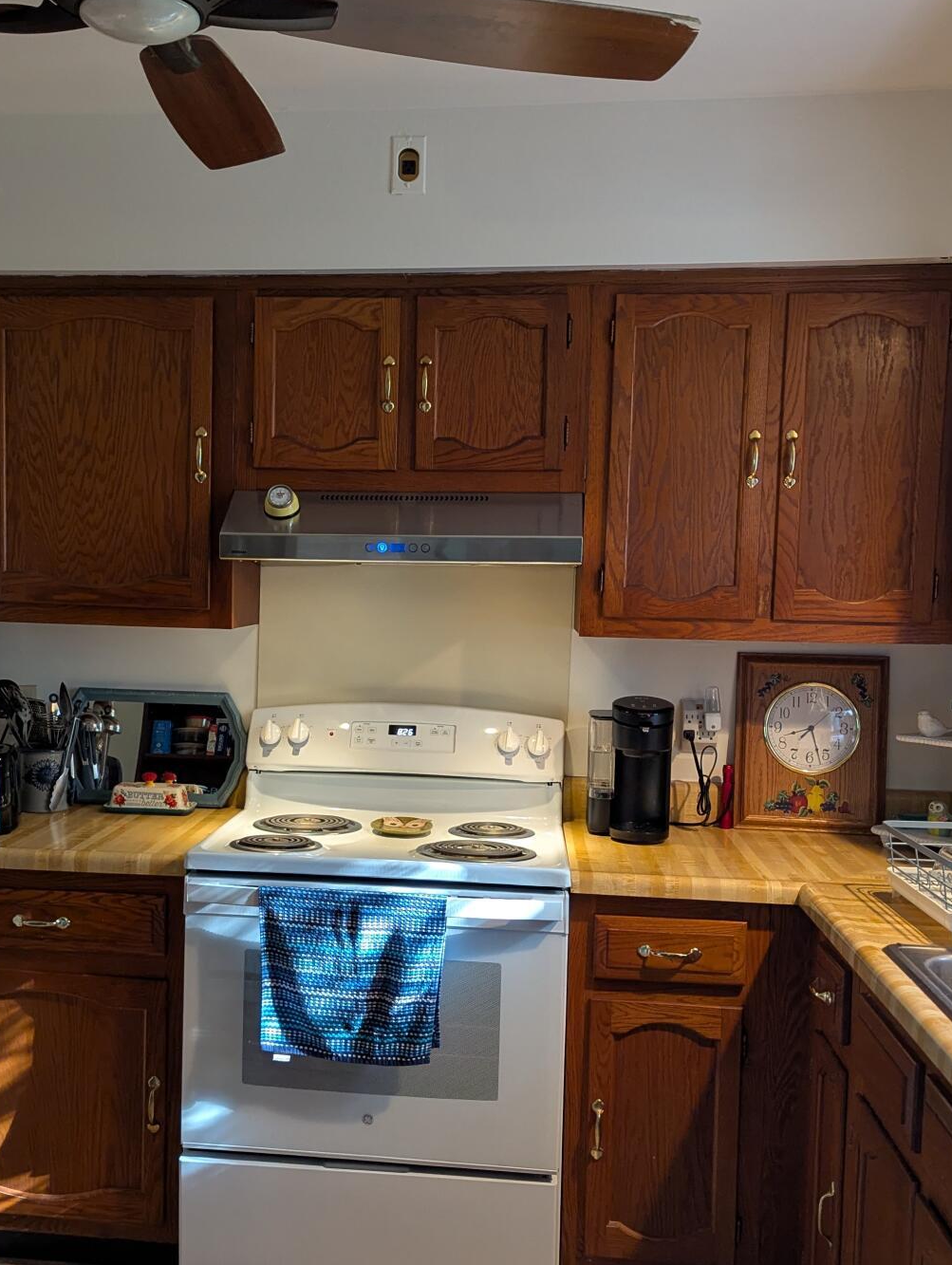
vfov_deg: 51.2
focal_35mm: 36
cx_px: 355
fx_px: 1317
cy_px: 697
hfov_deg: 39.5
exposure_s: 1/24
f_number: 1.85
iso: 176
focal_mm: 6.81
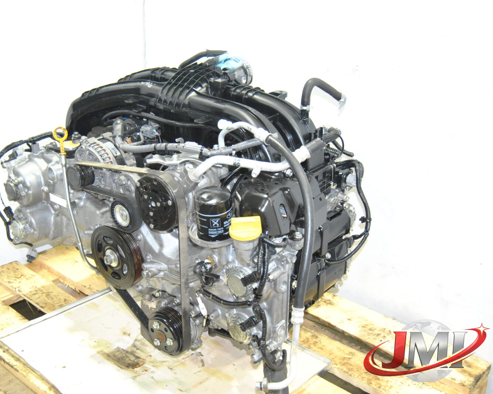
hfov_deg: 41.9
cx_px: 207
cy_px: 198
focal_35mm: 44
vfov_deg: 34.1
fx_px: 642
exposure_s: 1/60
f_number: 5
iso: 800
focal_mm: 26
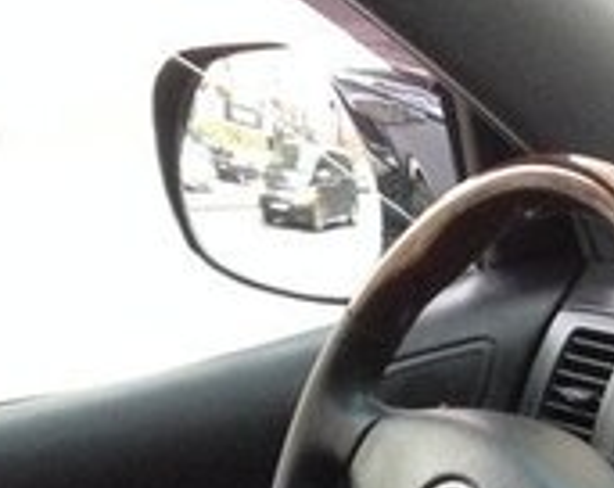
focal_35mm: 132
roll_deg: +3.0
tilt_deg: -25.6
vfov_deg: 11.2
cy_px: 730
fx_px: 2393
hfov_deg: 13.9
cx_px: 847
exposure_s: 1/15
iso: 250
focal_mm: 4.28
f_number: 2.4
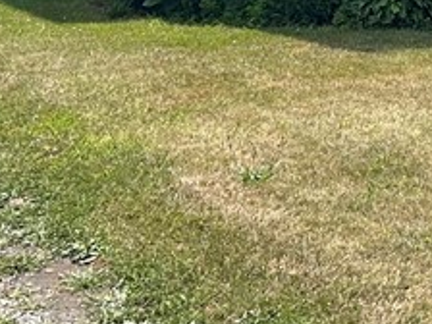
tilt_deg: +4.3
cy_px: -251
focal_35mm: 119
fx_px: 1485
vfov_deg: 11.6
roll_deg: +2.0
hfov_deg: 15.8
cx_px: 546
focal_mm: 5.7
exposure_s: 1/2994
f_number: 1.5
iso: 50
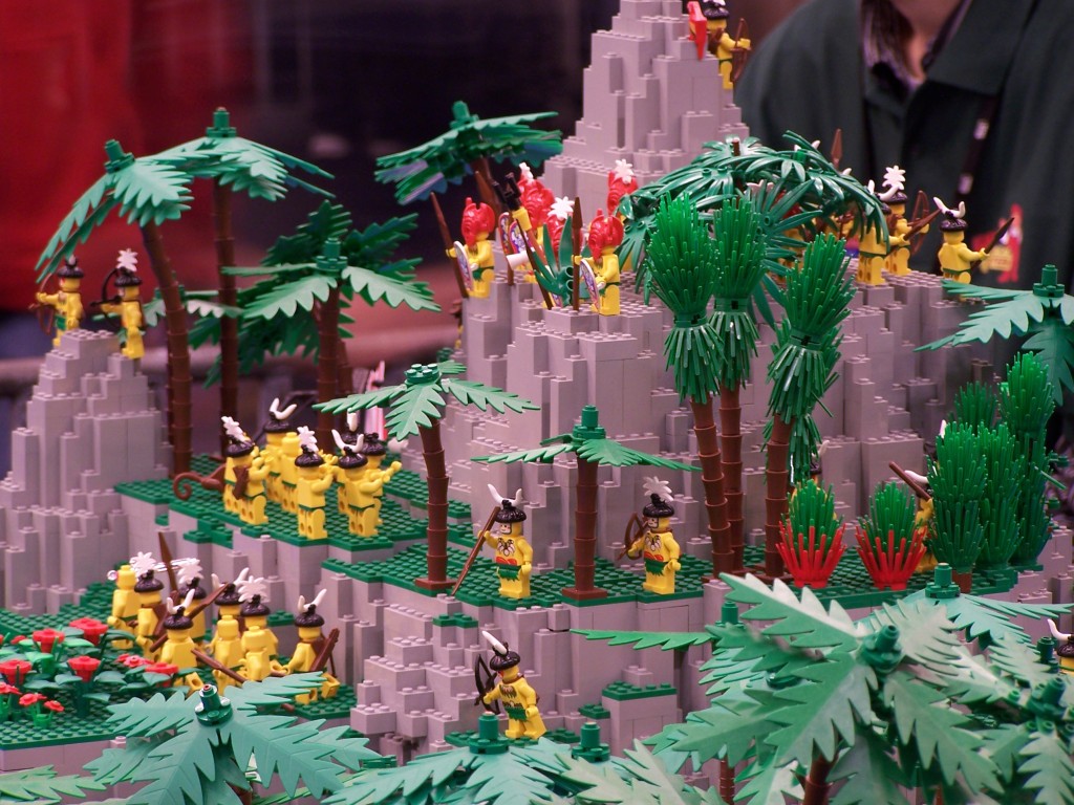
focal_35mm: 189
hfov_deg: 10.5
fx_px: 5864
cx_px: 537
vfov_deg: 7.9
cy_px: 402
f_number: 3.2
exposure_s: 1/2
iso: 80
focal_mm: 31.3
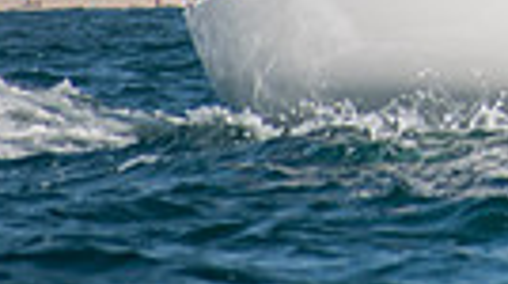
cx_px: 921
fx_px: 18311
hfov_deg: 1.6
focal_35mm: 1361
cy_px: -381
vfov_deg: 0.9
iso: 200
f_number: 6.3
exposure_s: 1/1250
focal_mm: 200
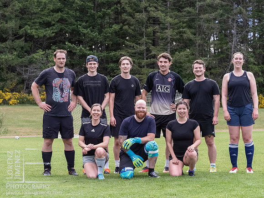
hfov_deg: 15.9
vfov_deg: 12.0
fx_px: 946
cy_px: 99
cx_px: 132
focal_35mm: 124
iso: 5000
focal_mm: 62
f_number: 5.6
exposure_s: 1/1250
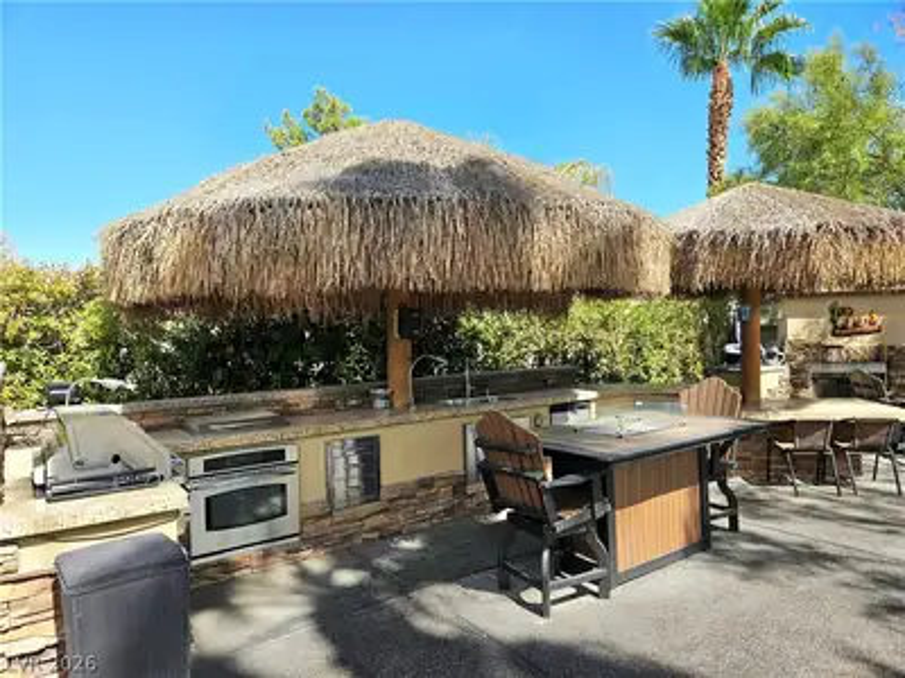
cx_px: 452
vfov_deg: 58.9
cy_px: 339
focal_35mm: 23
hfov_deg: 73.9
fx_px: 601
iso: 25
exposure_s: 1/909
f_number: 1.8
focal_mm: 5.4
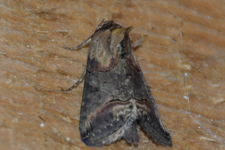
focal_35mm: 248
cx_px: 107
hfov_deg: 8.3
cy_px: 72
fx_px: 1550
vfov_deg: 5.5
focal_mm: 140
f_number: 5.6
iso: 320
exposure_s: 1/60
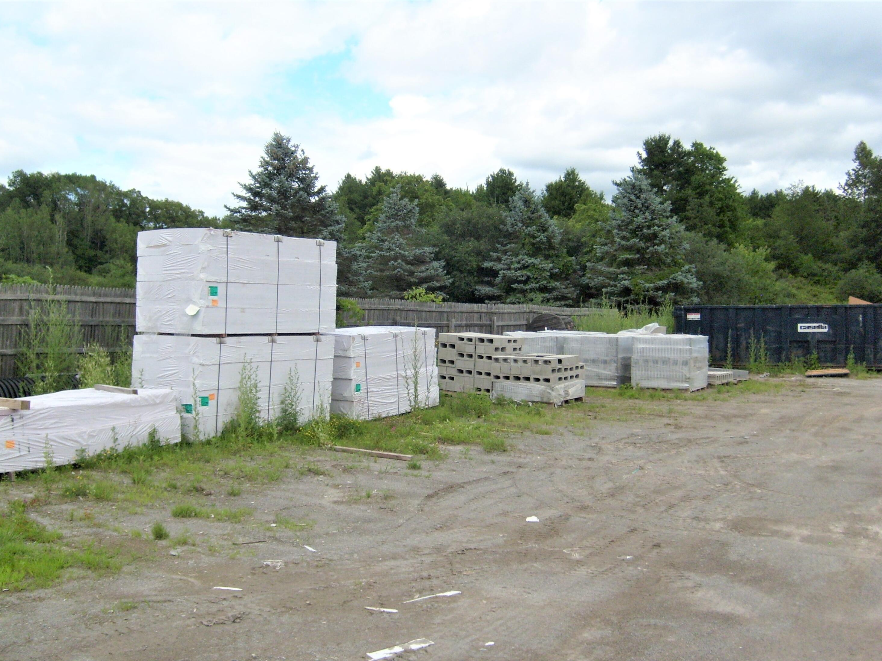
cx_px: 438
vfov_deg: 39.7
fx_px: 917
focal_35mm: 36
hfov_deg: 51.4
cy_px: 338
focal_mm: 5.8
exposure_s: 1/250
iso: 80
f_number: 7.1
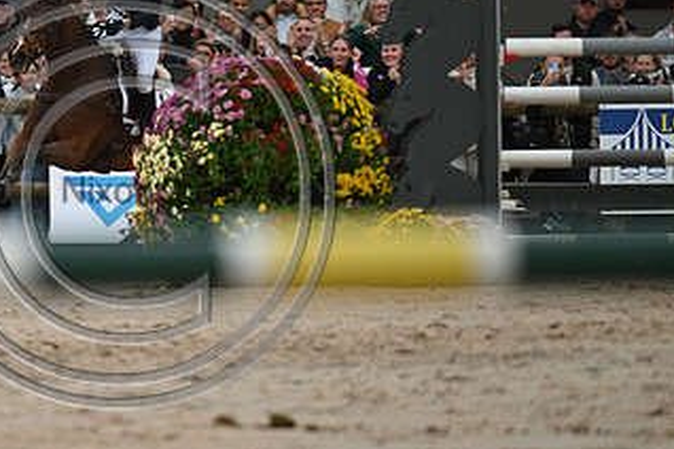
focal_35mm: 730
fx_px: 13666
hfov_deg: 2.8
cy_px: 162
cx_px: 93
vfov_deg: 1.9
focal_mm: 400
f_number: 4.5
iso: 900
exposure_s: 1/1250
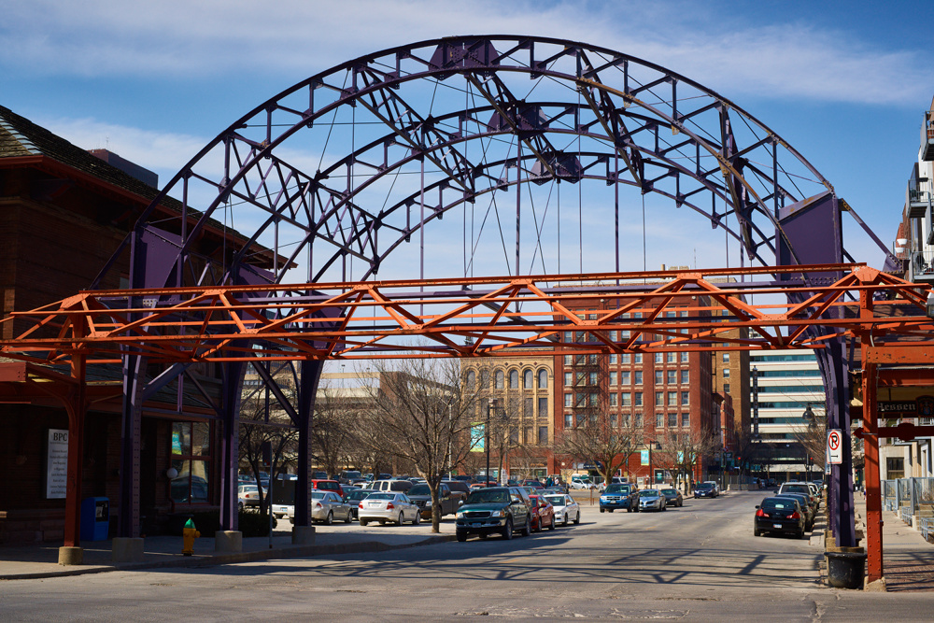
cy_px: 312
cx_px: 467
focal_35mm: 50
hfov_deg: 39.6
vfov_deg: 27.0
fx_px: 1297
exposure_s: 1/200
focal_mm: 50
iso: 200
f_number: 8
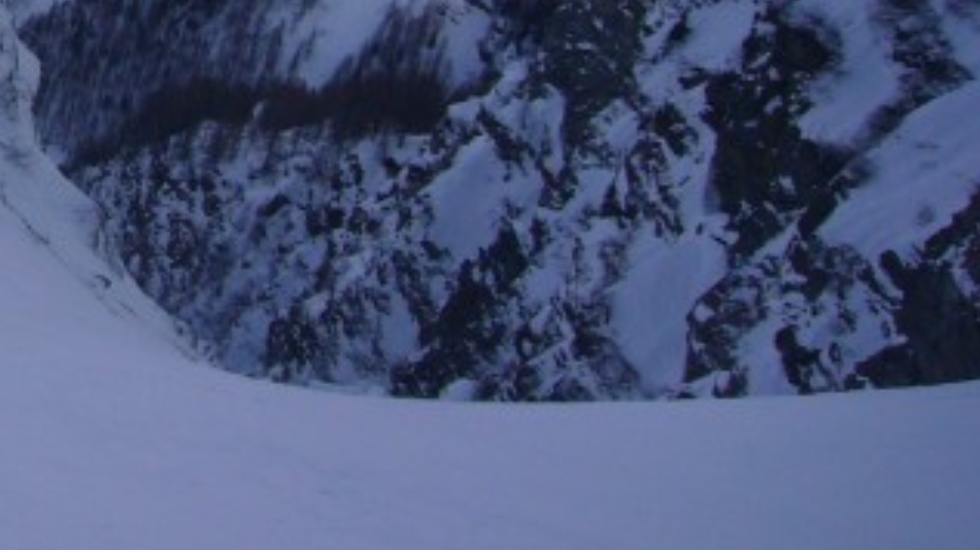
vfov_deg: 15.0
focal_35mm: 77
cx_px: -204
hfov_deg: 24.8
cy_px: -136
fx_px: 2000
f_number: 5.6
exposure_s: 1/500
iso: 80
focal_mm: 4.6
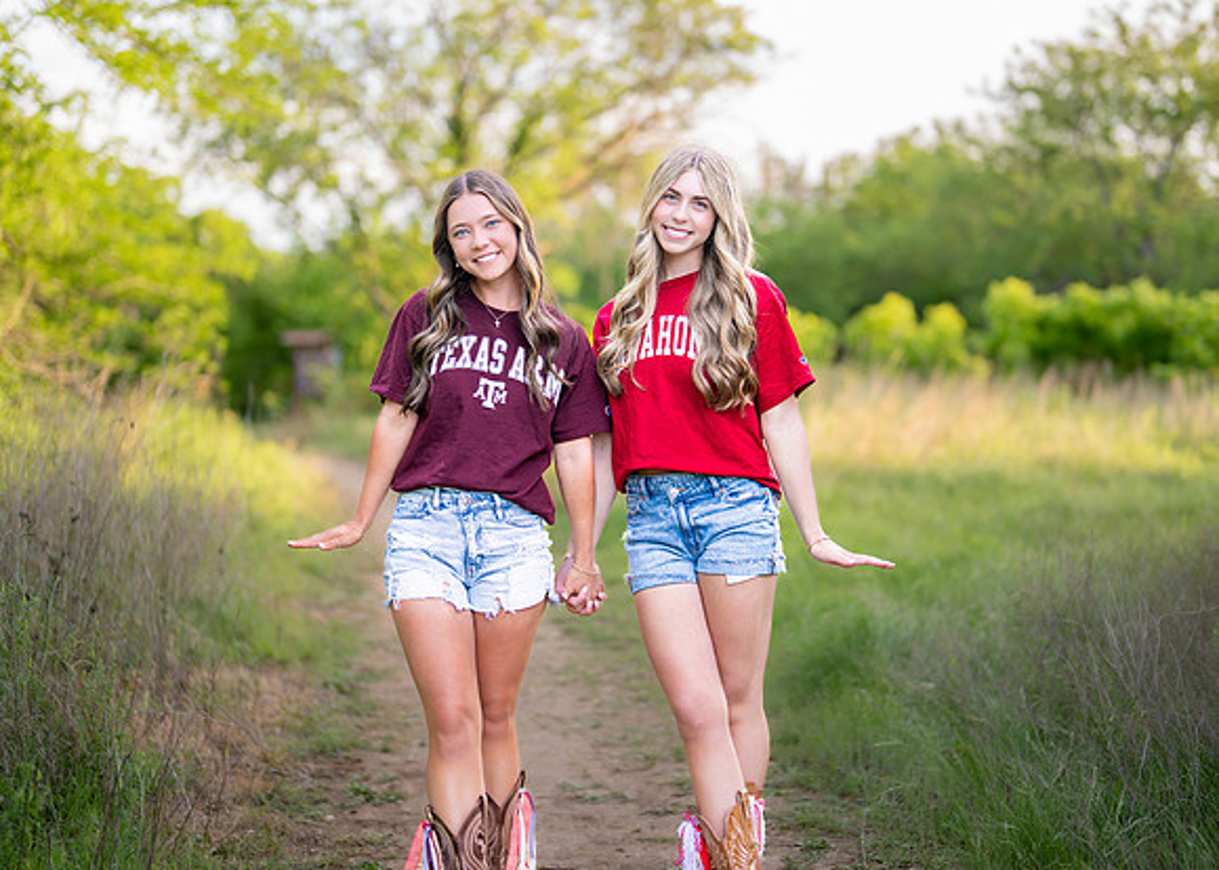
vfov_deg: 23.3
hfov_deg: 32.3
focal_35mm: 61
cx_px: 620
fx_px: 2105
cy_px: 375
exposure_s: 1/1250
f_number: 1.2
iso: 320
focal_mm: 50
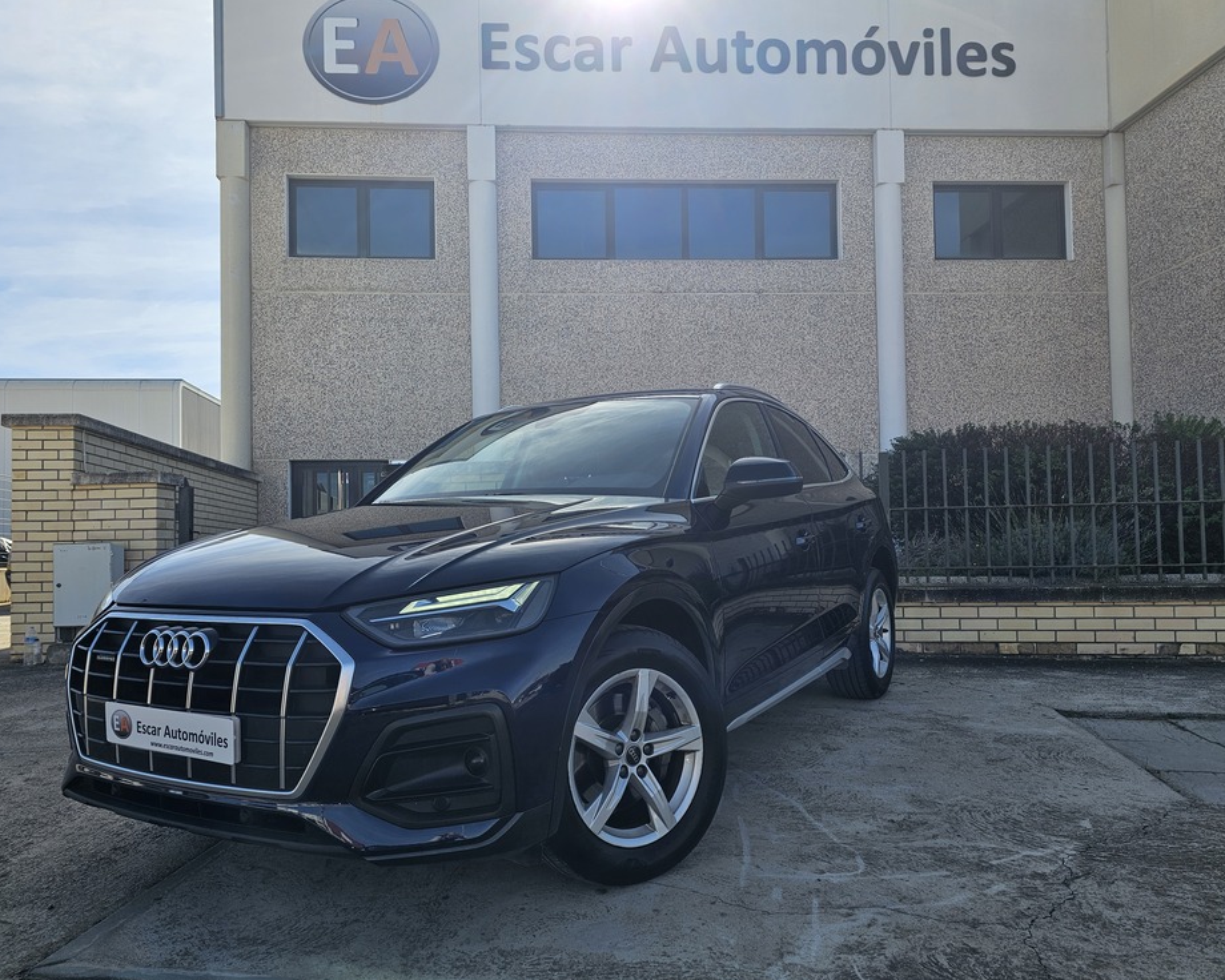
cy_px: 509
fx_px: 906
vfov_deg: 56.8
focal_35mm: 25
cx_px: 569
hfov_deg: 68.0
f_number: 1.7
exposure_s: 1/720
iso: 10
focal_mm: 6.3
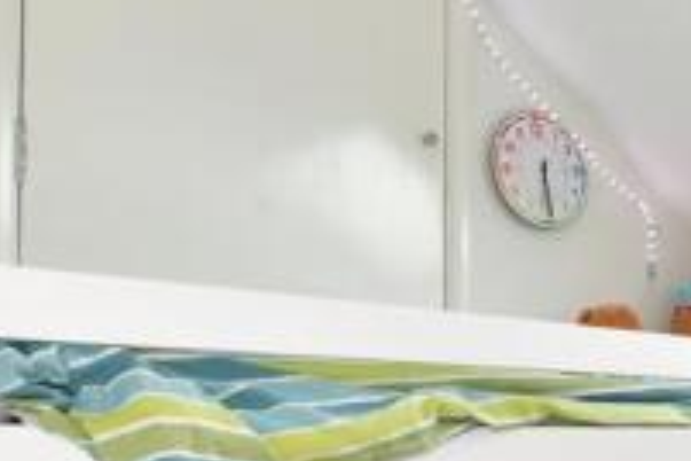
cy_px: 418
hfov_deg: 32.9
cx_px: 835
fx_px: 940
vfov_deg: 26.6
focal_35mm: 49
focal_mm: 10
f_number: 7.1
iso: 400
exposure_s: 1/25
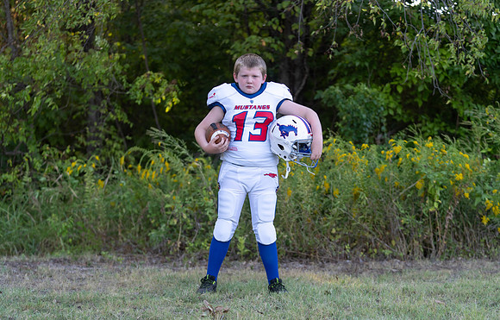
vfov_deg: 17.5
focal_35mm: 76
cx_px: 242
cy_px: 171
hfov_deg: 27.0
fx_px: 1040
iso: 200
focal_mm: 72
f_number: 2.8
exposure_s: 1/320
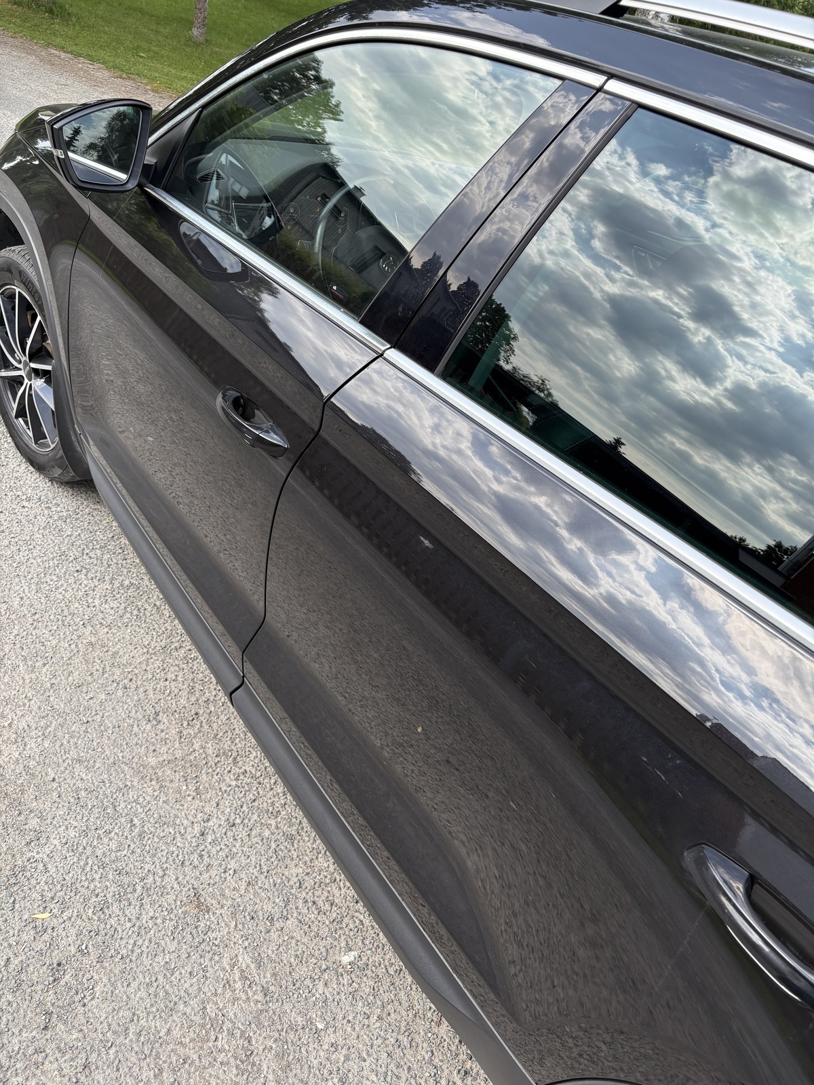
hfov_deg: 53.1
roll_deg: -17.0
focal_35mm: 26
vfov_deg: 67.3
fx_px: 815
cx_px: 407
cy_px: 542
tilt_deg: -33.0
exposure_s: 1/694
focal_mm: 5.96
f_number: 1.6
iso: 50
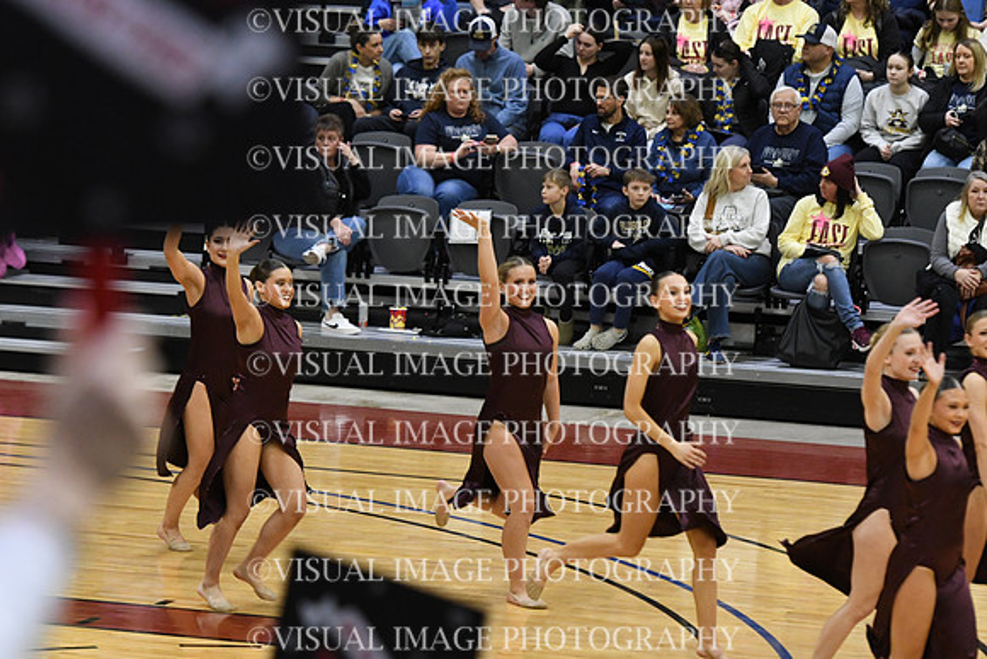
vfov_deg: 7.3
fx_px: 5128
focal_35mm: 187
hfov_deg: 11.0
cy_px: 330
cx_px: 494
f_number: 3.5
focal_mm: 125
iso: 4000
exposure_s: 1/400
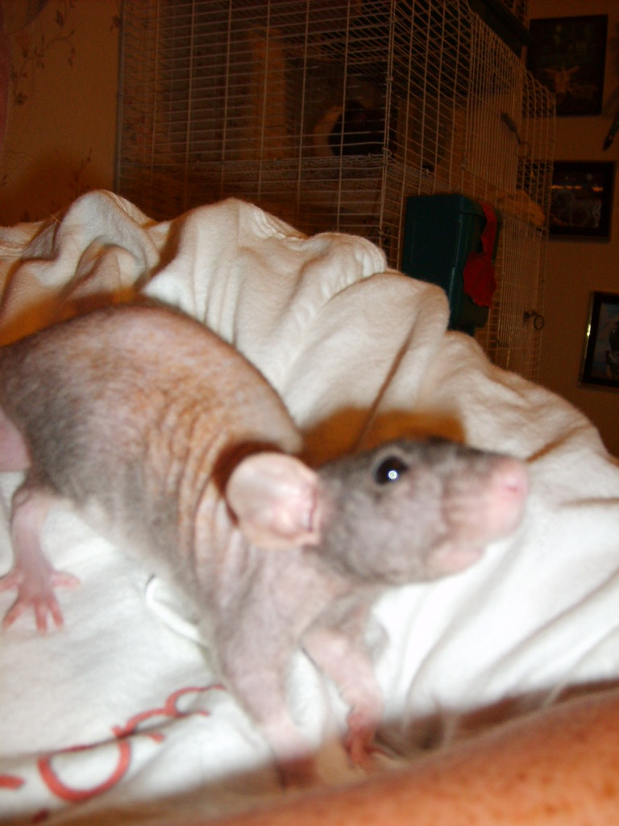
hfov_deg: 40.7
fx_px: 834
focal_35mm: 35
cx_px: 310
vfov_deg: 52.6
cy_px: 413
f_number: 2.8
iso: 100
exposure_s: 1/45
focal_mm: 5.8
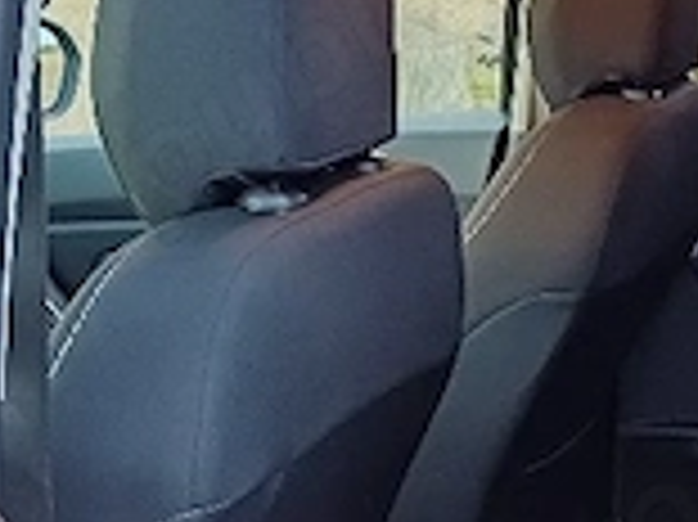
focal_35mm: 97
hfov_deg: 20.0
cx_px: 590
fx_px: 1954
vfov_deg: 14.5
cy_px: 716
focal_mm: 4.65
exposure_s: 1/20
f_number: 1.8
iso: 1000
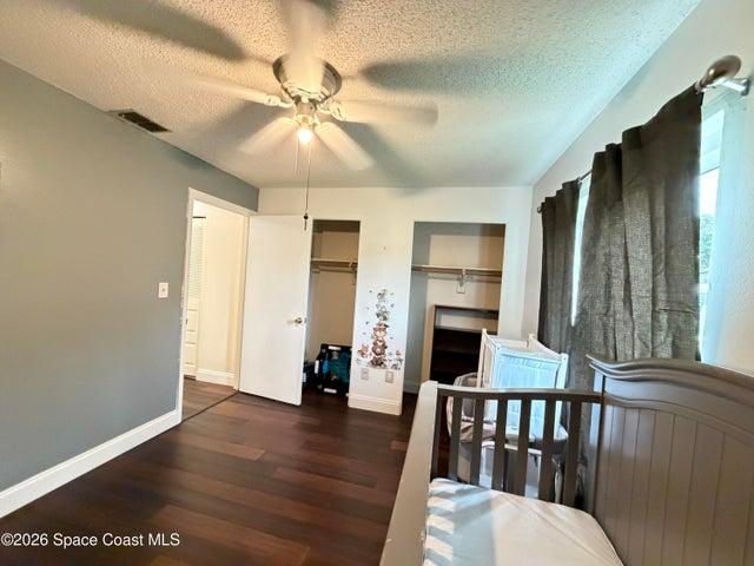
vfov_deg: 85.7
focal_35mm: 14
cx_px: 377
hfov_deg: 102.1
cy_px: 283
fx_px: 305
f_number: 2.2
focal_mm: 2.22
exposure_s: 1/60
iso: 1000
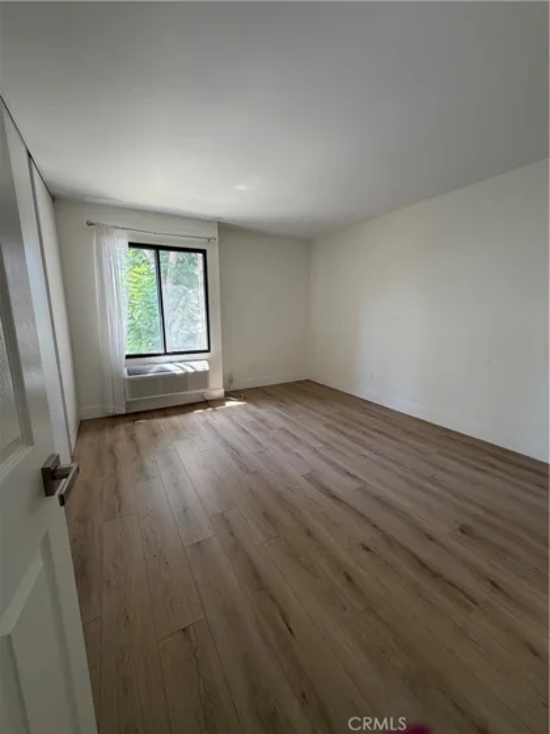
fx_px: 297
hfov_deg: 85.7
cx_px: 275
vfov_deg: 102.1
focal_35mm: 14
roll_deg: +0.0
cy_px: 367
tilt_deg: -10.8
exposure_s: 1/120
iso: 200
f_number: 2.2
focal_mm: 2.22
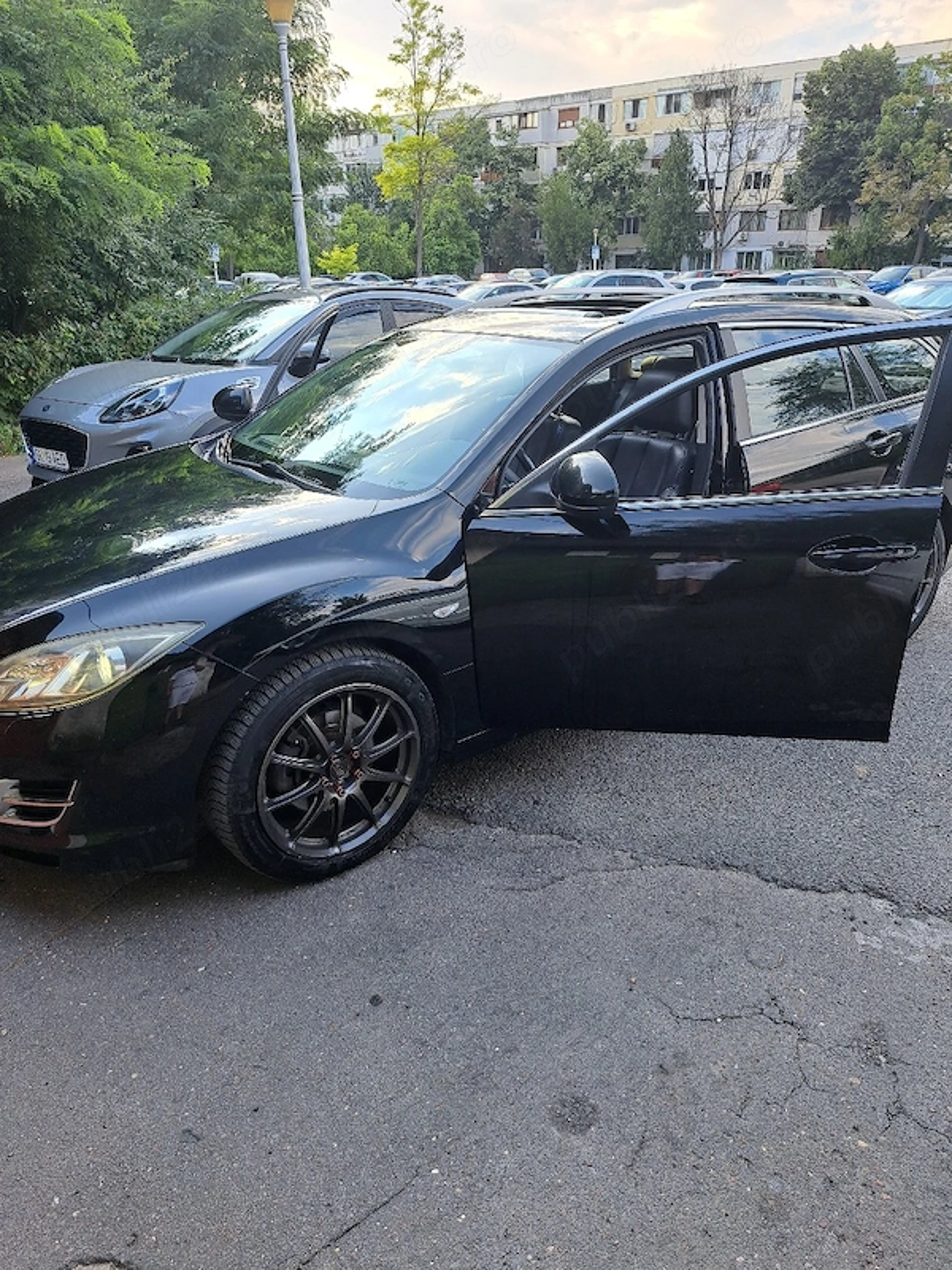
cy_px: 635
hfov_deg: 56.8
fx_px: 880
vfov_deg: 71.6
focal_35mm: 24
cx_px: 476
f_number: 1.8
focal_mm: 5.23
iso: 50
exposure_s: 1/130
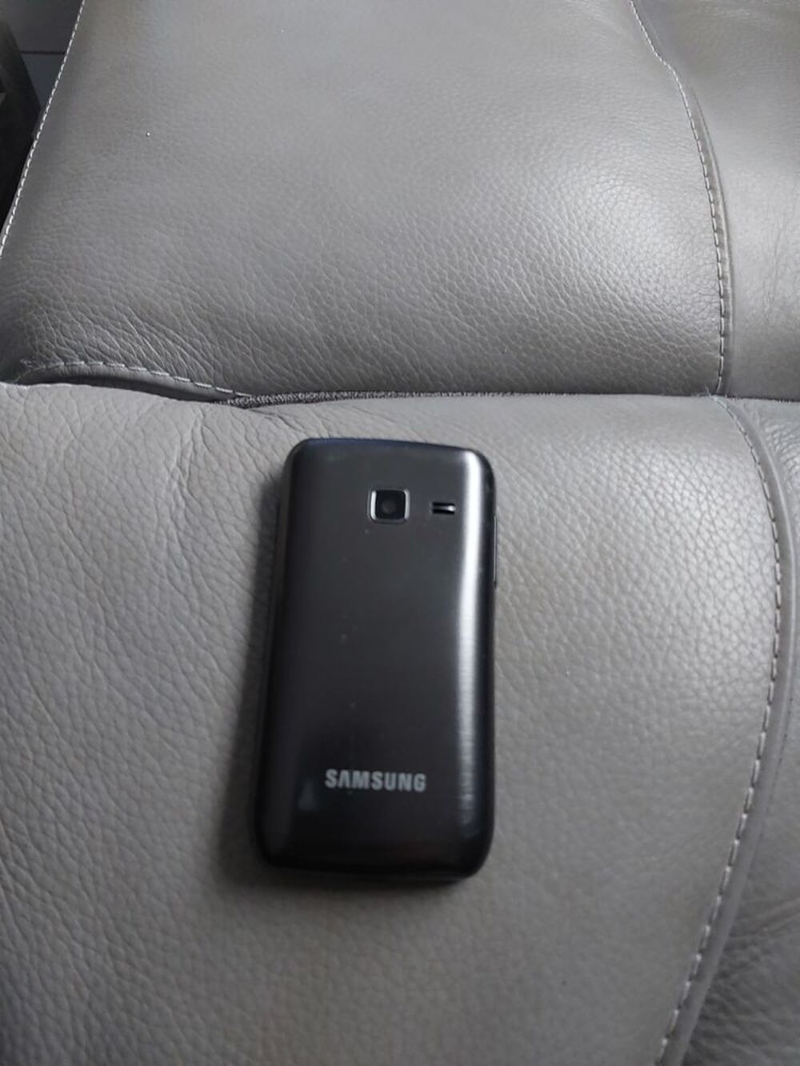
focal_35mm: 30
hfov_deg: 46.8
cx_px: 400
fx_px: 924
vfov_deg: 60.0
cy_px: 533
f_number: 1.8
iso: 400
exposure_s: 1/24
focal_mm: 4.6
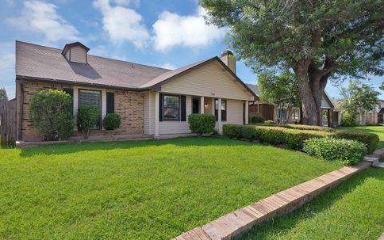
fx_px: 209
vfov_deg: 59.7
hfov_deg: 85.0
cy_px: 120
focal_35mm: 20
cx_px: 187
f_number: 9
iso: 640
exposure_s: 1/500
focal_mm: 19
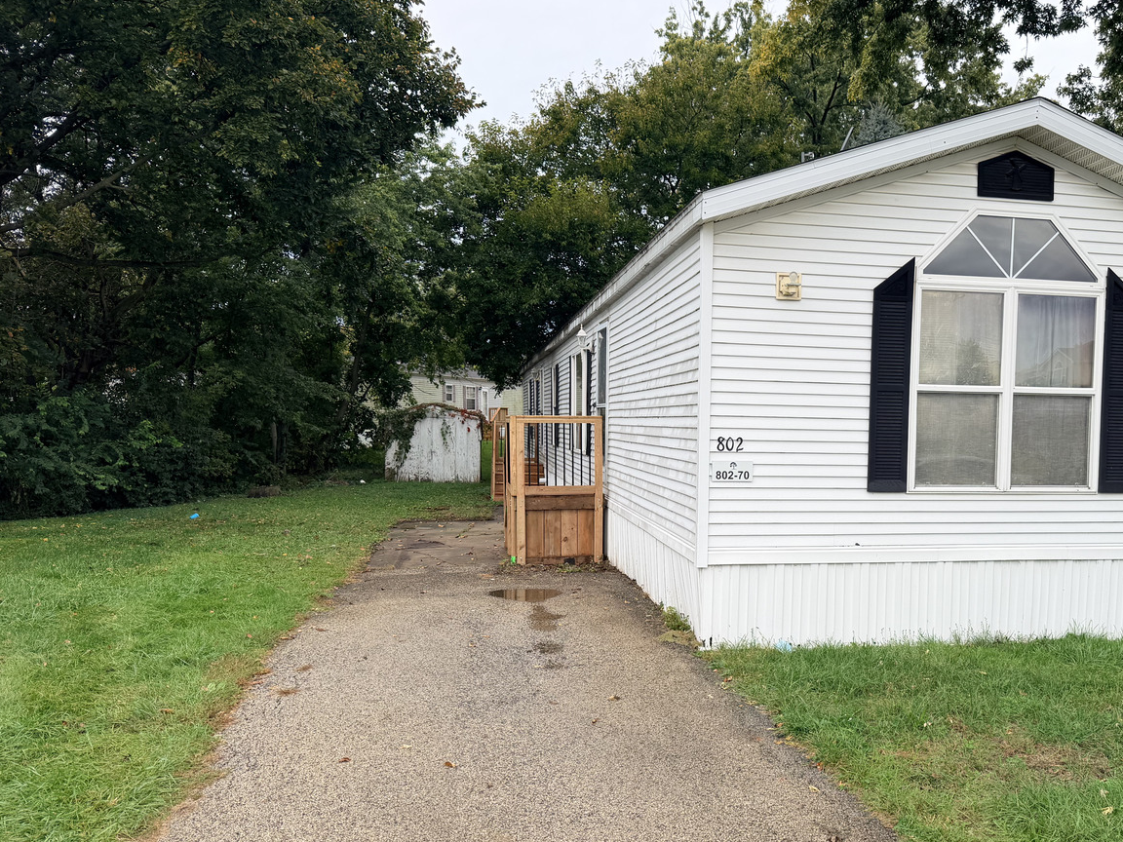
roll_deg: -0.1
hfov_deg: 59.2
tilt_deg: -3.8
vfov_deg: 46.7
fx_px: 973
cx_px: 700
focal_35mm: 30
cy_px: 474
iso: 80
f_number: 1.78
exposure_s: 1/2110
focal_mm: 6.76
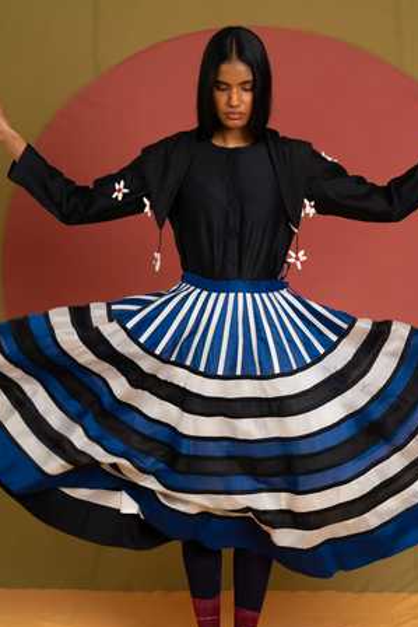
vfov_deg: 41.0
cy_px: 365
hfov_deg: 28.1
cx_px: 233
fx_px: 835
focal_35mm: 48
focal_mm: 41
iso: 1000
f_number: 2.8
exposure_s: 1/200
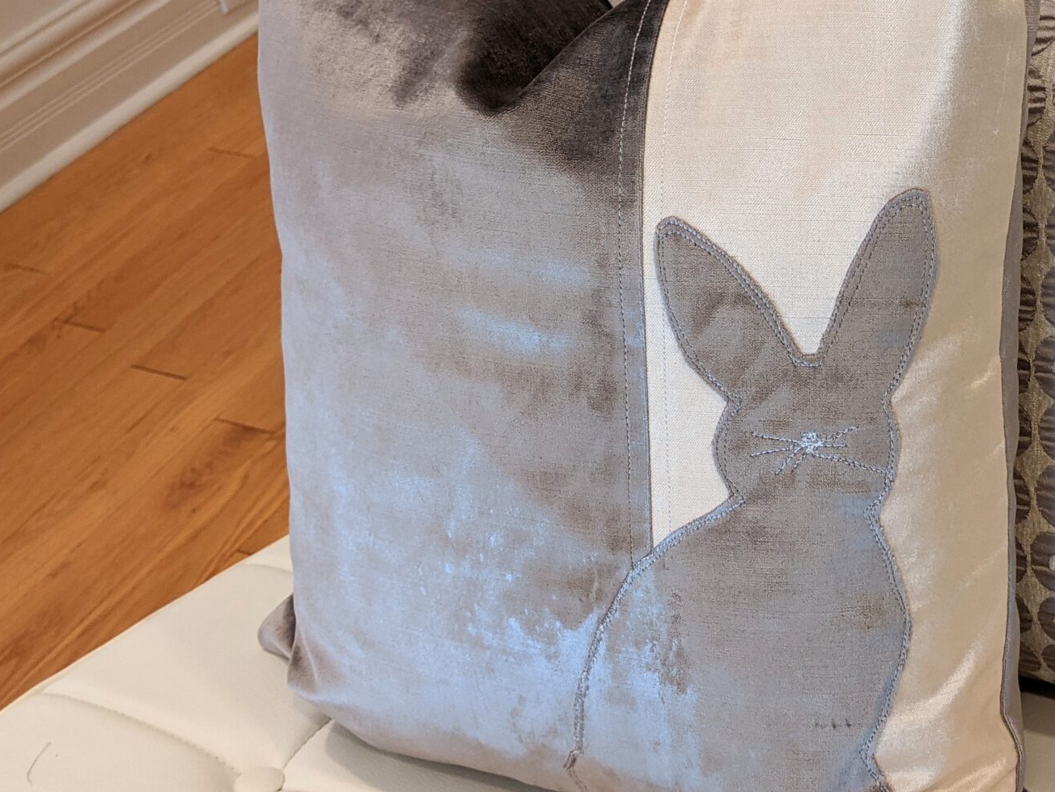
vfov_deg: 27.5
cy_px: 327
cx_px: 890
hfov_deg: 34.7
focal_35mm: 53
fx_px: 1615
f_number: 1.8
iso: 104
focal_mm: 4.44
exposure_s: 1/59.9
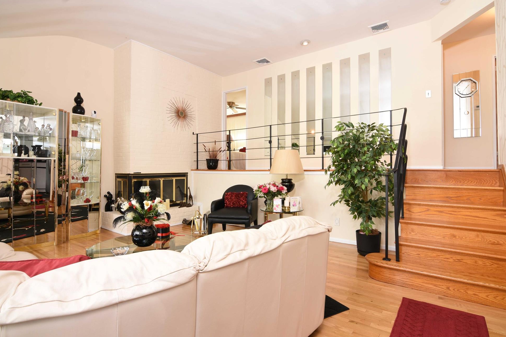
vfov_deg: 68.8
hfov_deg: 91.5
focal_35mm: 18
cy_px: 168
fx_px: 246
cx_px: 263
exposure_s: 1/10
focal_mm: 11
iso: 320
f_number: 9
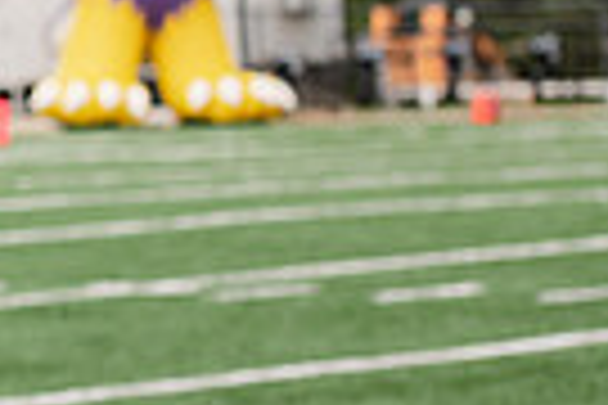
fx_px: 6552
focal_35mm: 388
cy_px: -79
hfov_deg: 5.2
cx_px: -680
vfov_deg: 3.5
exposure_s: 1/640
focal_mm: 90
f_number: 5
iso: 320
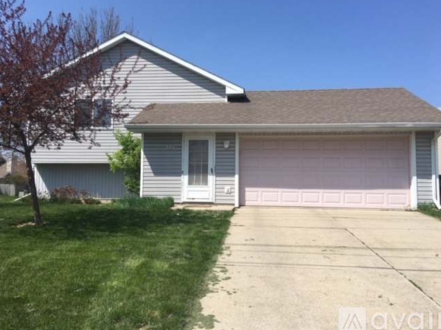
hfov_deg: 60.0
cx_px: 221
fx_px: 382
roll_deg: -1.0
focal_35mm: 30
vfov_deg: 46.8
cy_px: 164
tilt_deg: +4.3
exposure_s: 1/1709
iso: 25
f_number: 2.2
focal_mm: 4.15
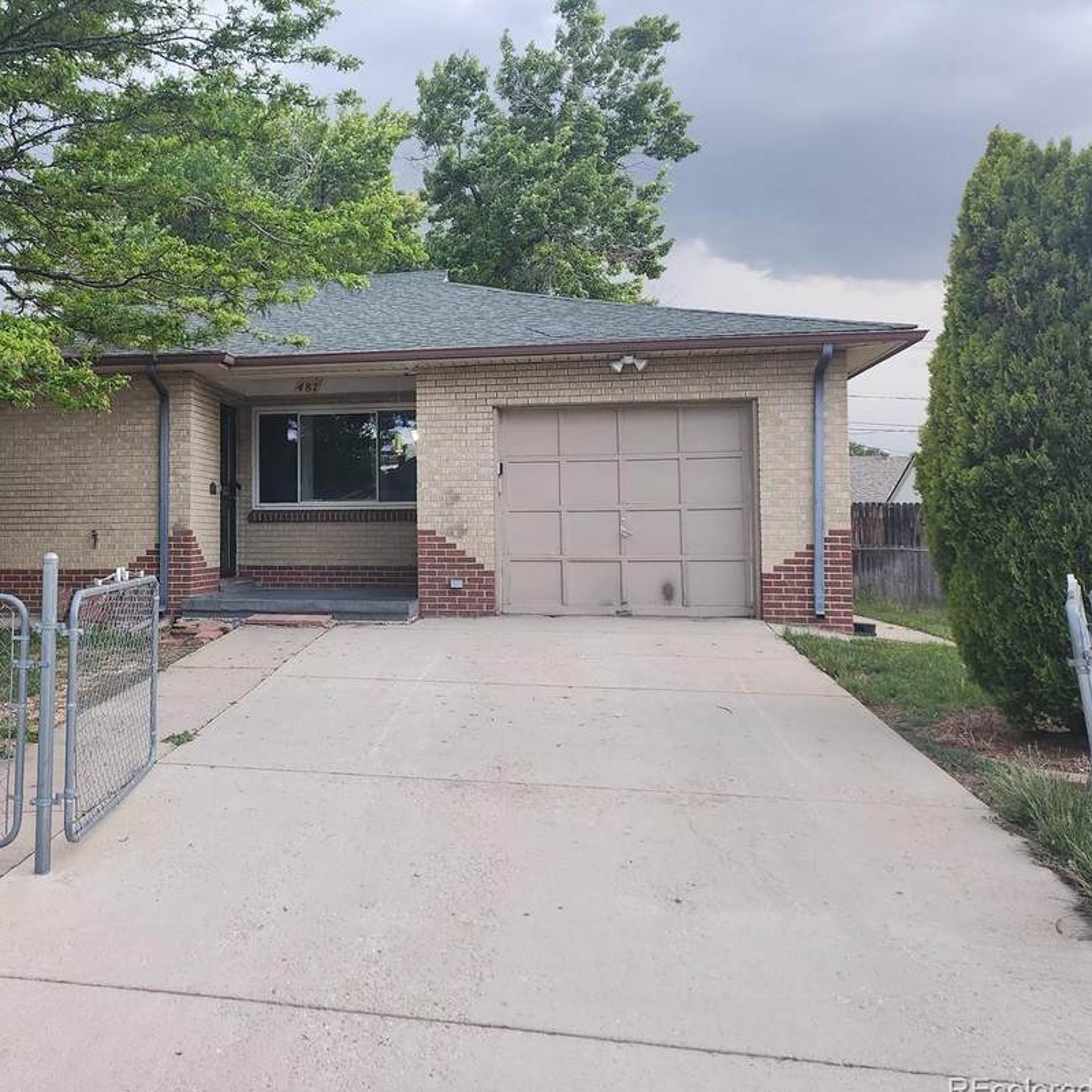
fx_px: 1213
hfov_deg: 46.4
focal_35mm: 34
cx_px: 250
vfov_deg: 48.3
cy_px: 456
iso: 250
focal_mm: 5
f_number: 1.8
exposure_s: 1/120
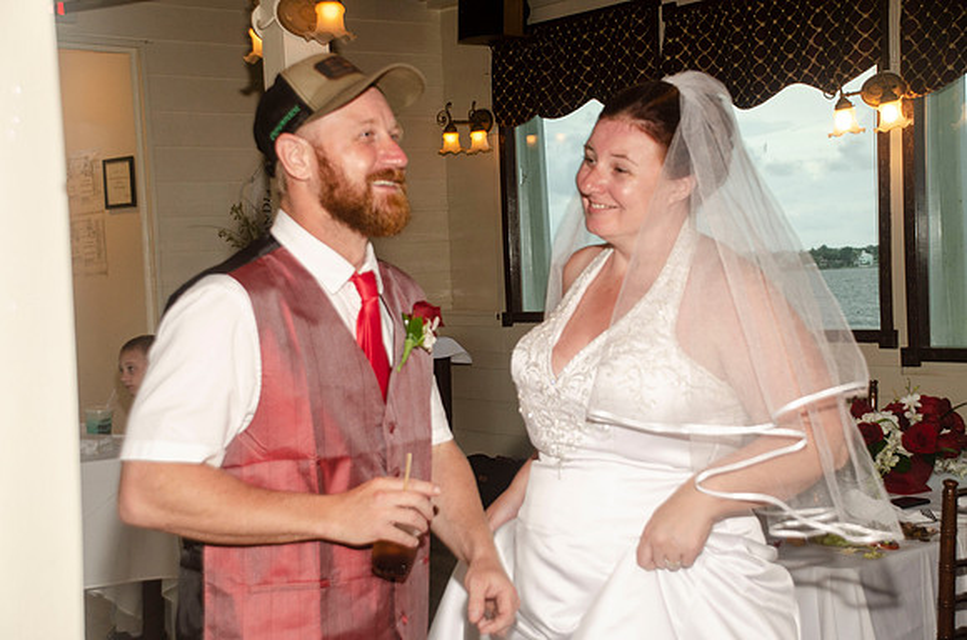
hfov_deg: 33.5
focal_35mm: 60
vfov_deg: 22.5
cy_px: 320
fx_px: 1608
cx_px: 484
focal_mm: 40
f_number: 5.6
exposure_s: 1/60
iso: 400
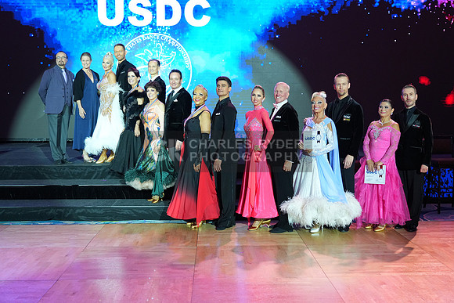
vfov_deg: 30.5
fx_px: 555
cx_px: 227
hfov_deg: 44.5
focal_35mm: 44
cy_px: 152
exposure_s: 1/200
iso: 2500
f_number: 4
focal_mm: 44
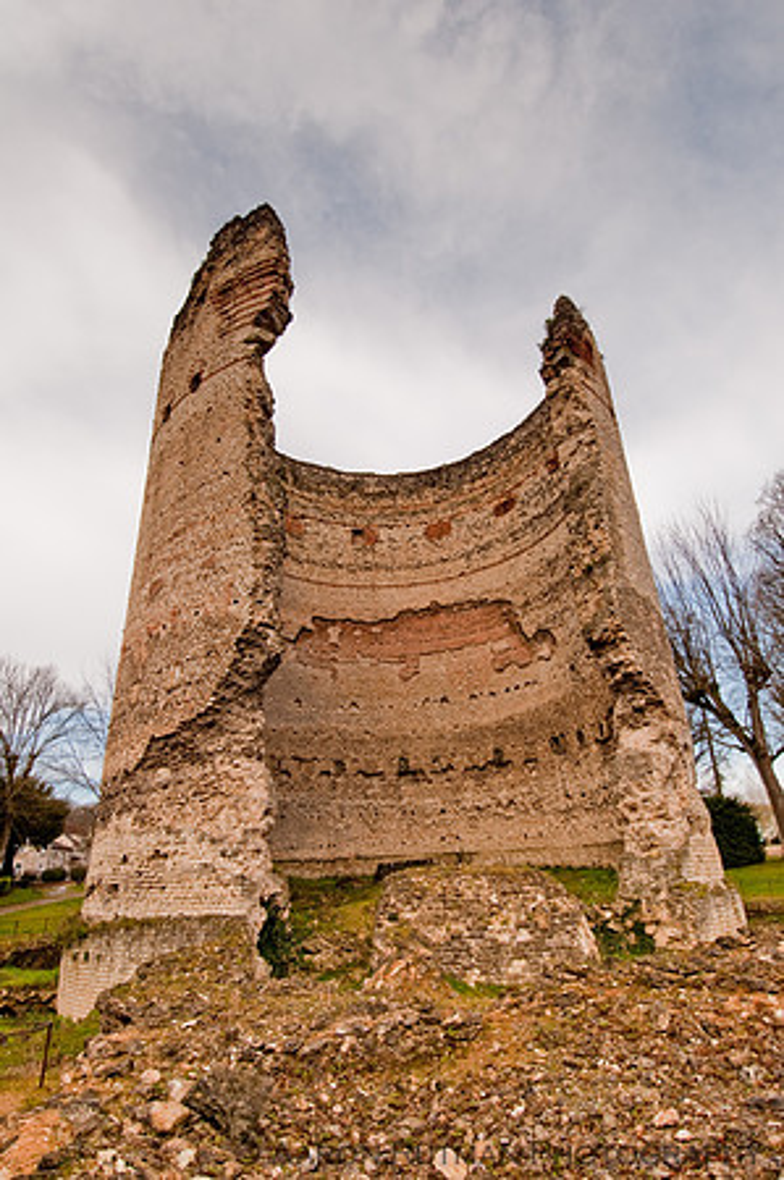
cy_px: 590
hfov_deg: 67.3
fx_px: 589
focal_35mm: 18
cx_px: 392
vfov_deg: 90.1
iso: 200
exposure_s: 1/125
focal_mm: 12
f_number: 9.5
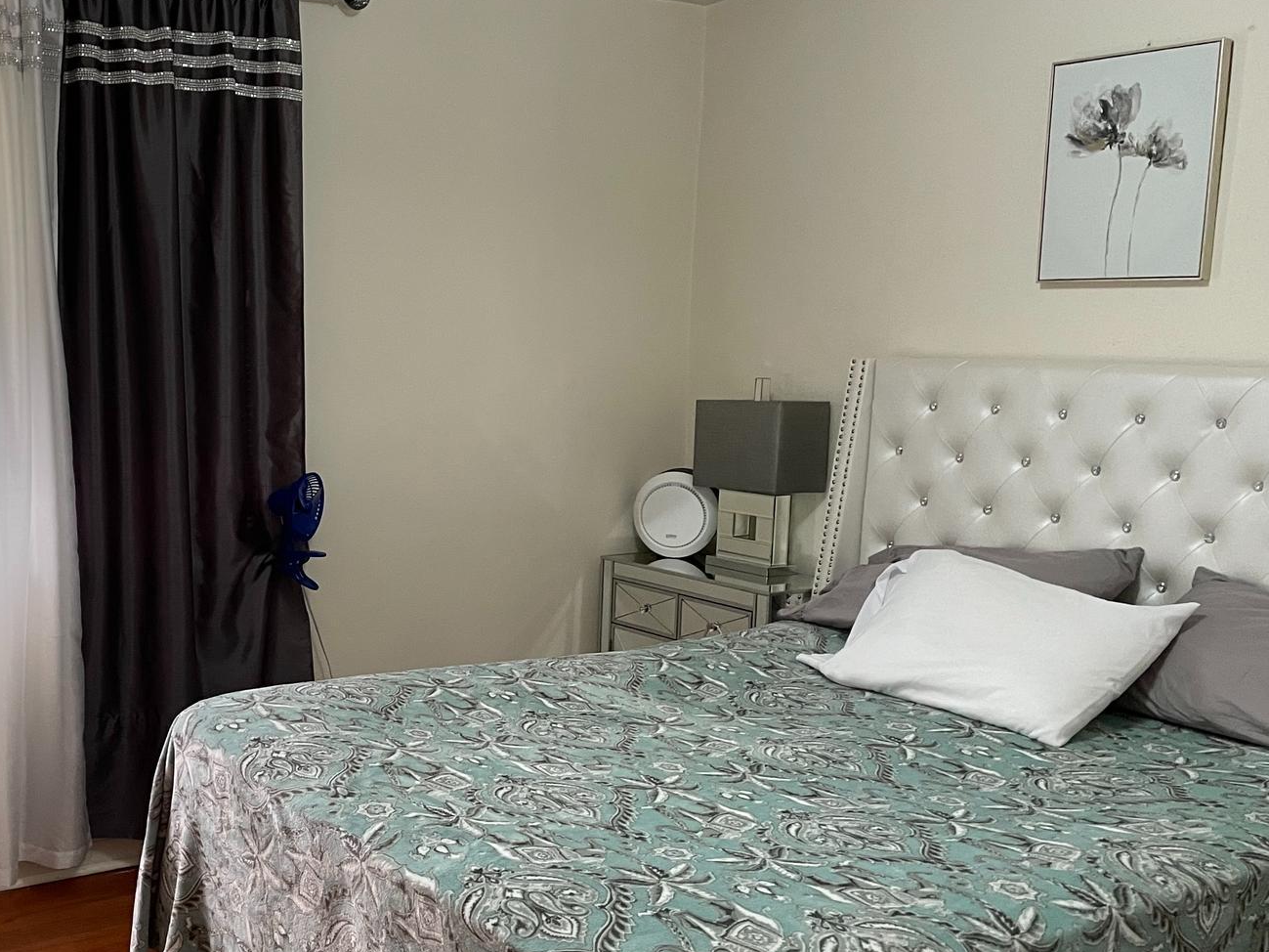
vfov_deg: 35.0
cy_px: 587
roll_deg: -0.5
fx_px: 1503
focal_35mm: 41
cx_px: 370
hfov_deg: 44.7
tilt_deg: -8.6
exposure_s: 1/60
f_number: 1.6
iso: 250
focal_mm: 4.2
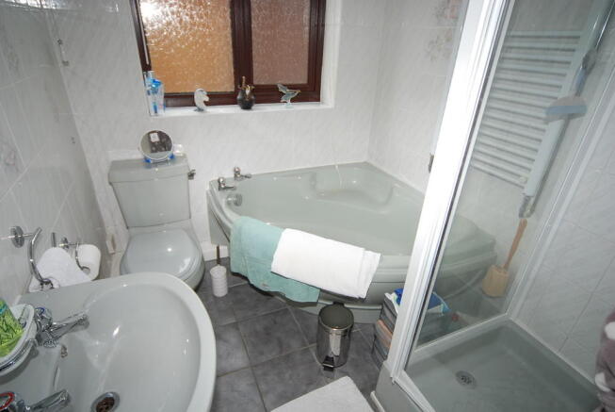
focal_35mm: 18
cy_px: 206
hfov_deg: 89.9
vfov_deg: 67.5
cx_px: 308
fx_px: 308
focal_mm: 12
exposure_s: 1/60
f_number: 4.5
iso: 200
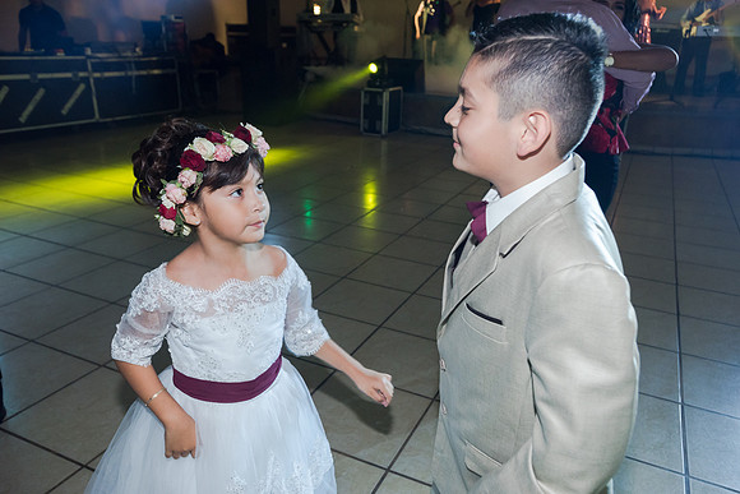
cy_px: 247
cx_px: 370
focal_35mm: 28
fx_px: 576
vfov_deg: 46.4
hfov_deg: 65.5
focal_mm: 28
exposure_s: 1/125
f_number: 3.5
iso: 1600
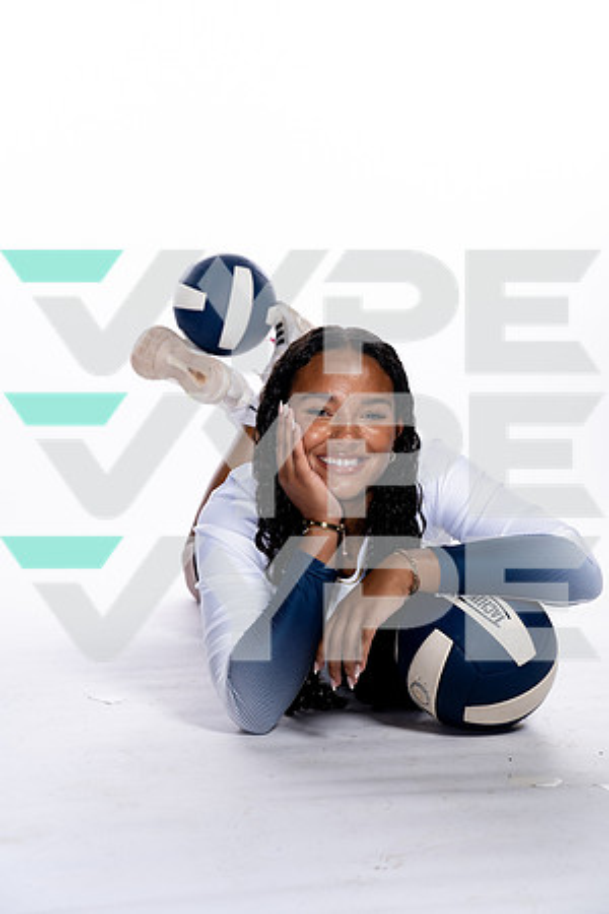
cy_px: 457
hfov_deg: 23.0
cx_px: 304
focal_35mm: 59
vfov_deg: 33.9
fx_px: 1497
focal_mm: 59
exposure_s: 1/250
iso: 100
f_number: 5.6
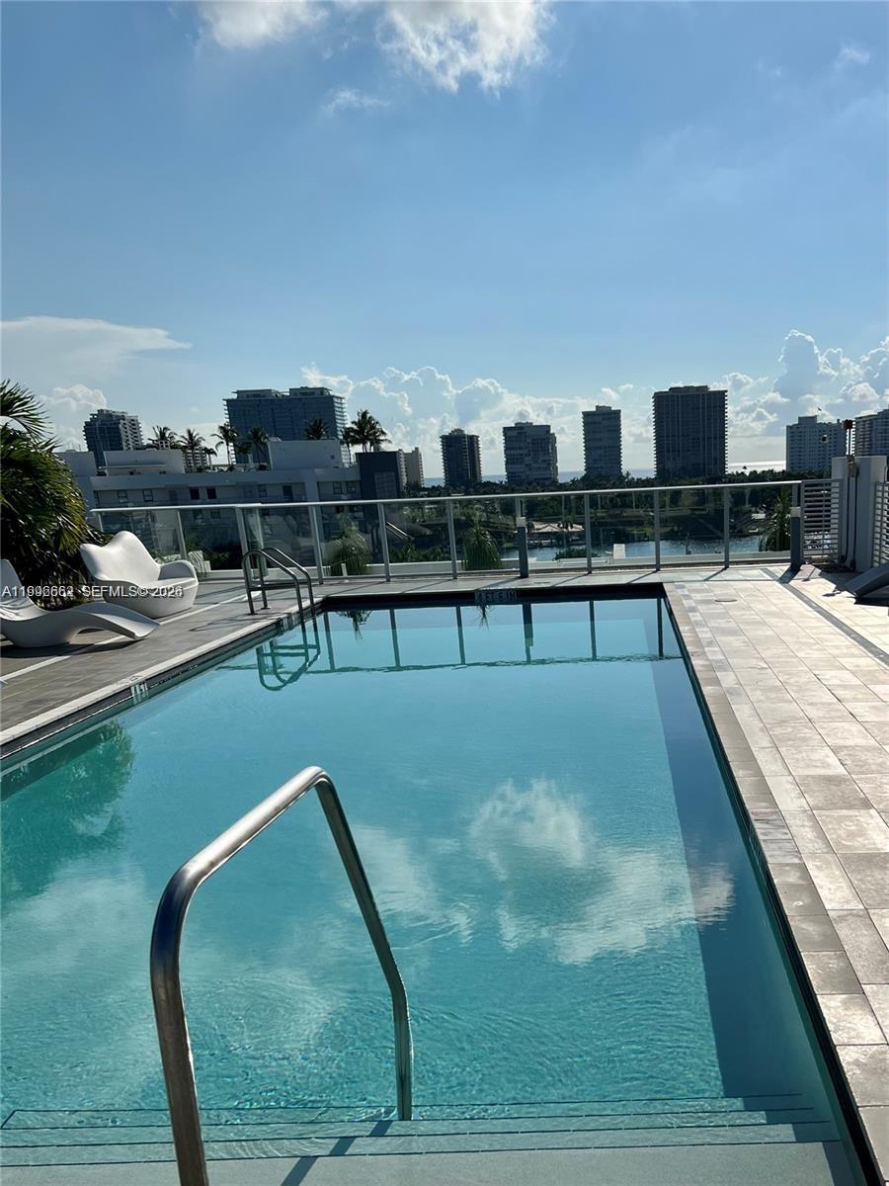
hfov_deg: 53.1
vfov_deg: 67.3
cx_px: 444
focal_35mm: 26
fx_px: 890
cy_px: 593
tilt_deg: -7.1
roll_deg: +0.0
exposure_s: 1/16393
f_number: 1.5
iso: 40
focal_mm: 5.7
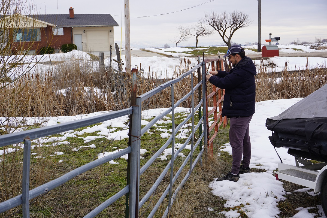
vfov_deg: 27.3
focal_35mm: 50
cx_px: 164
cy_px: 109
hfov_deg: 40.0
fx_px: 450
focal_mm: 33
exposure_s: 1/100
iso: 100
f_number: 9
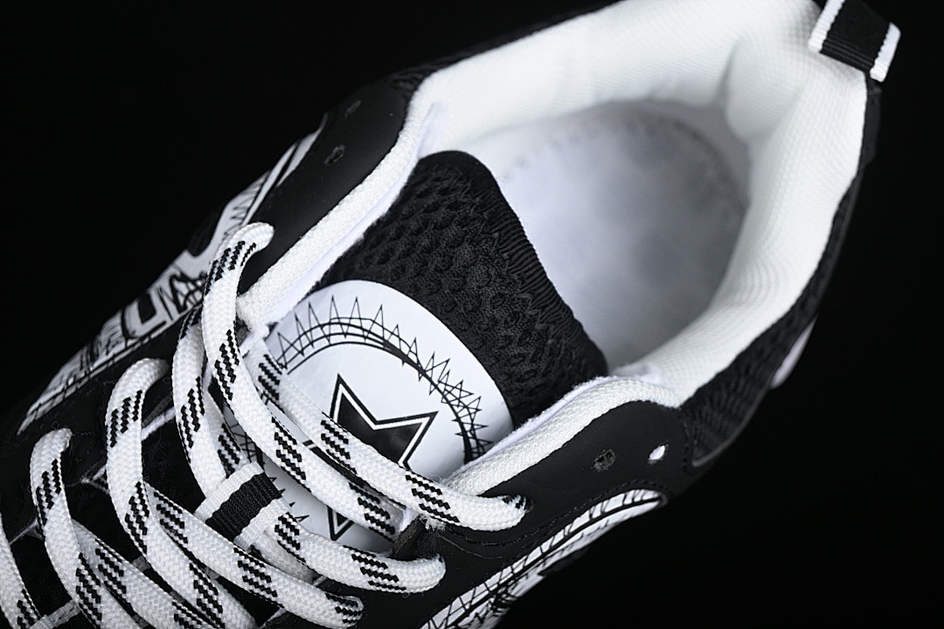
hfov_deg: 27.0
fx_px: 1967
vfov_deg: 18.2
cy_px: 314
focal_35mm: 75
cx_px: 472
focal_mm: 50
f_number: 7.1
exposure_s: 1/200
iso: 200
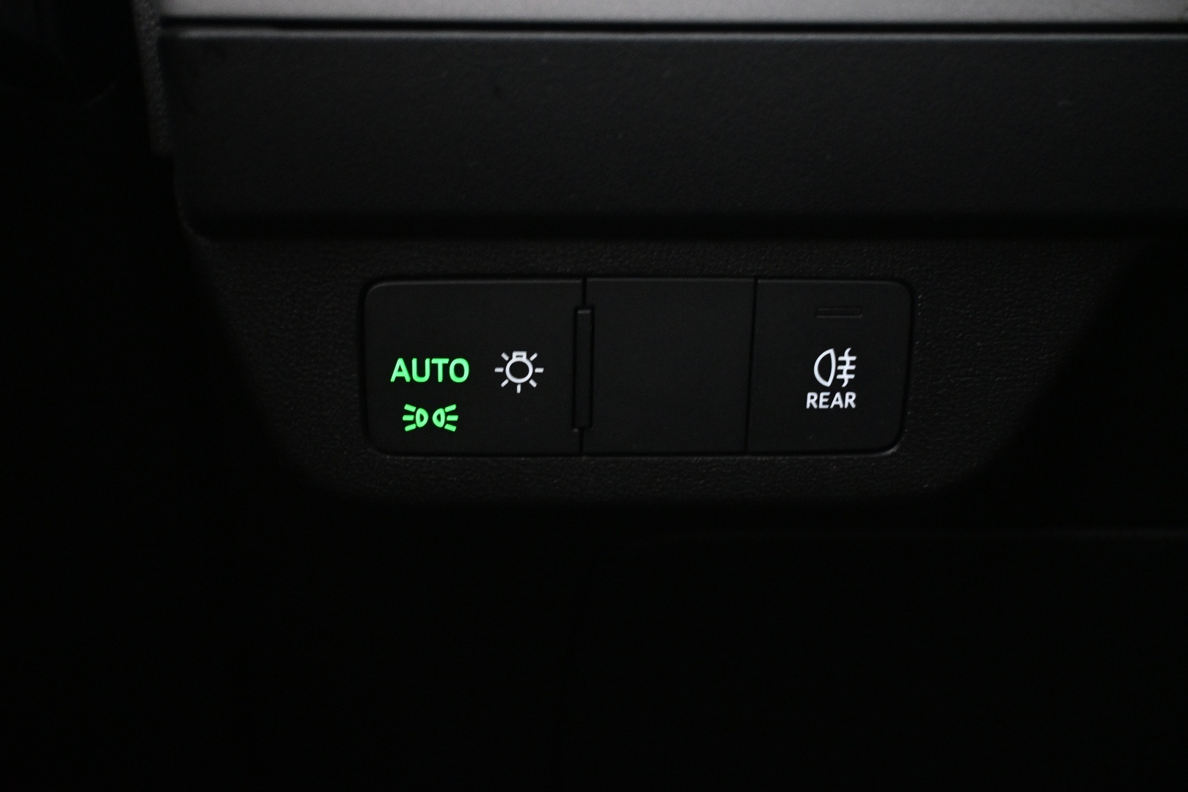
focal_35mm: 46
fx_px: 1510
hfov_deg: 43.0
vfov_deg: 29.4
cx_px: 594
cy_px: 396
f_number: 4.8
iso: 4000
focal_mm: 30.5
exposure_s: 1/8
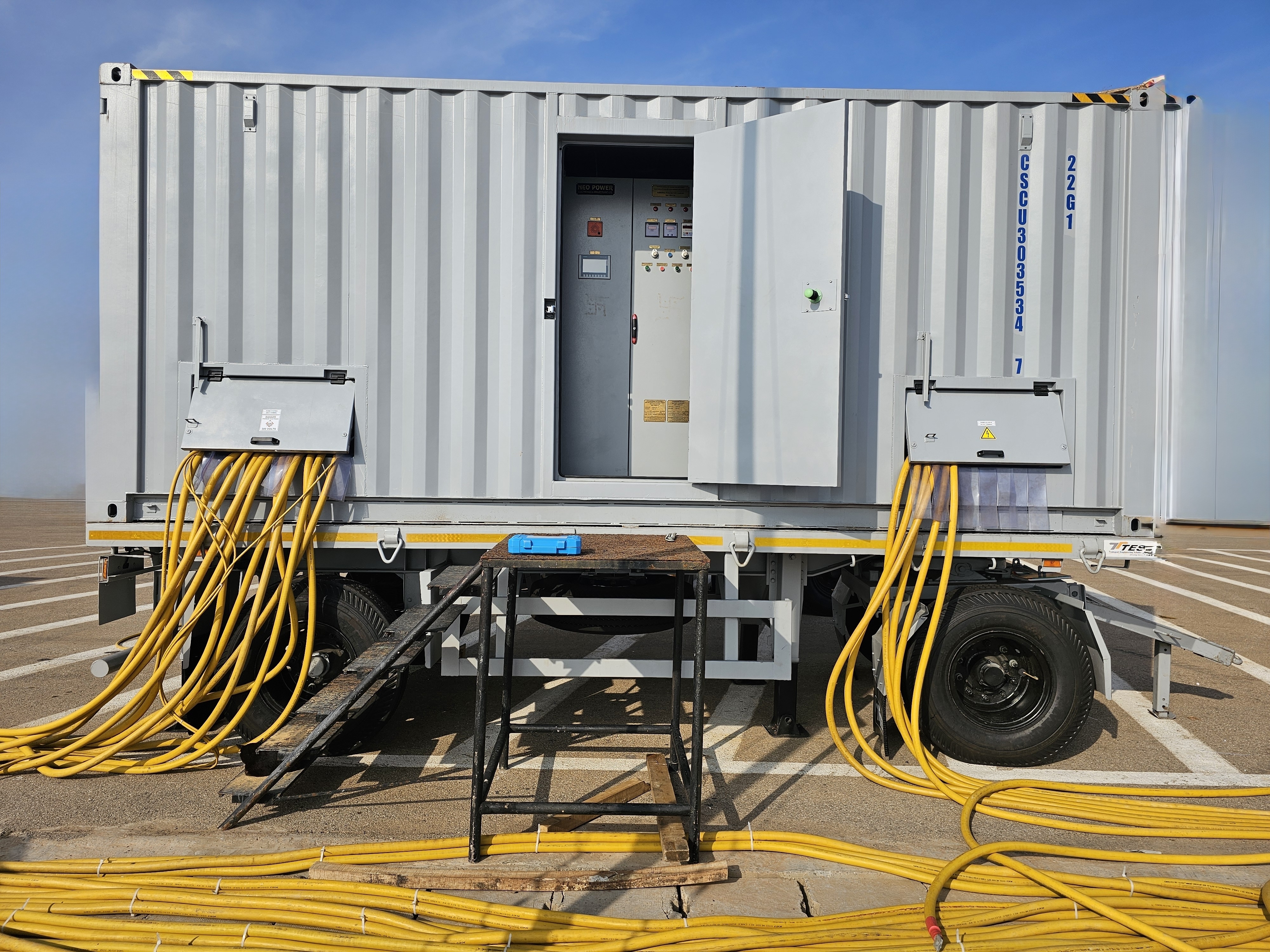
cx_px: 635
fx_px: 844
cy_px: 476
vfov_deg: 58.9
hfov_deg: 73.9
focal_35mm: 23
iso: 12
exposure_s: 1/1580
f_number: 1.7
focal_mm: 6.3
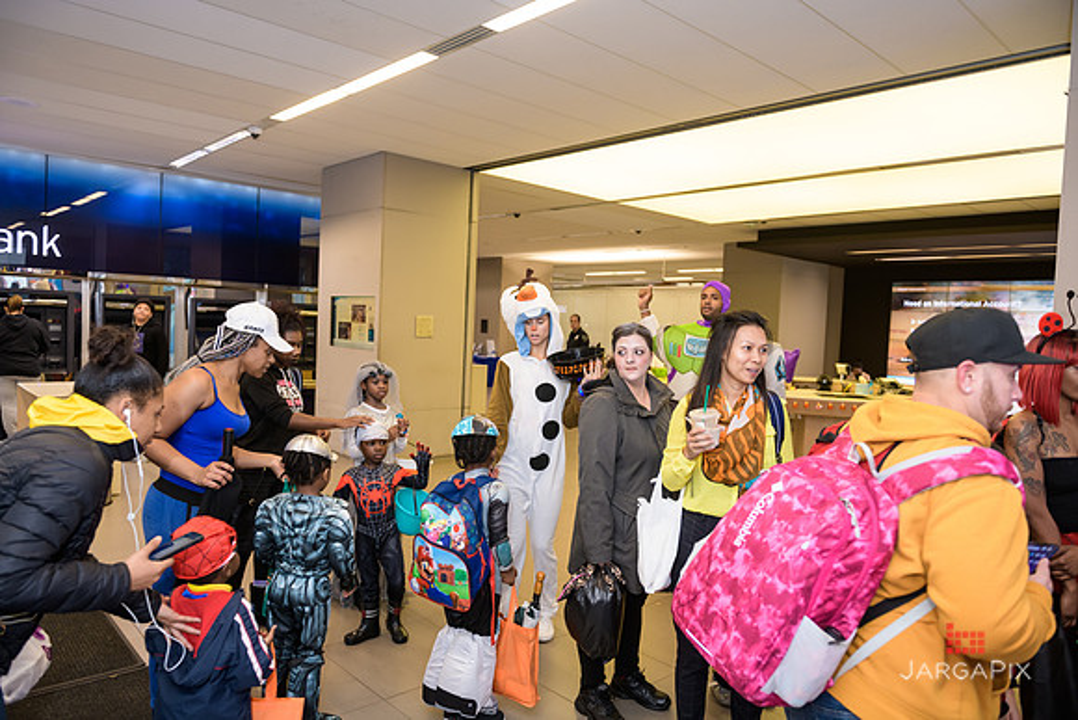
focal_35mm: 24
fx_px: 719
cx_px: 539
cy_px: 360
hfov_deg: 73.7
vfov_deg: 53.2
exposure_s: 1/100
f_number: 3.2
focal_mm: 24
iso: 800
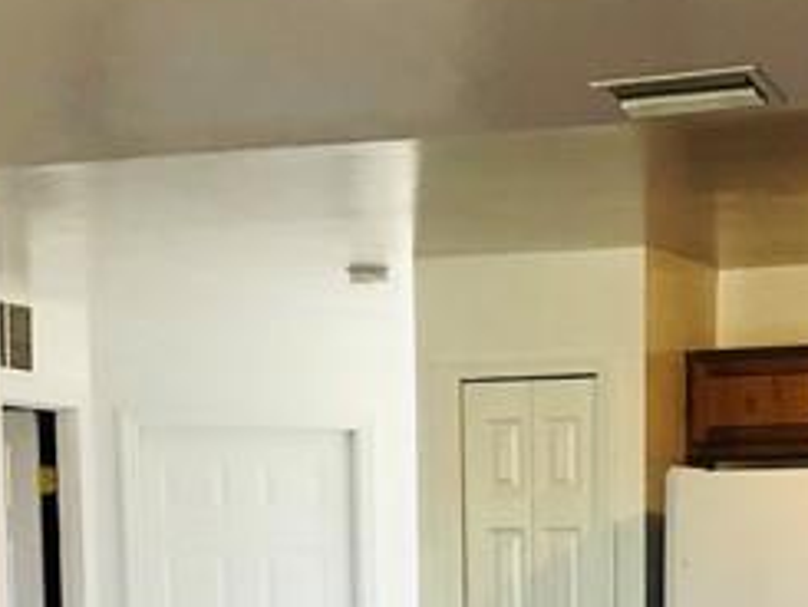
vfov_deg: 12.1
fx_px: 2732
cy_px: 901
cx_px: 534
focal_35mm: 117
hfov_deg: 16.8
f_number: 1.8
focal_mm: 3.99
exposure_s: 1/20
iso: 40
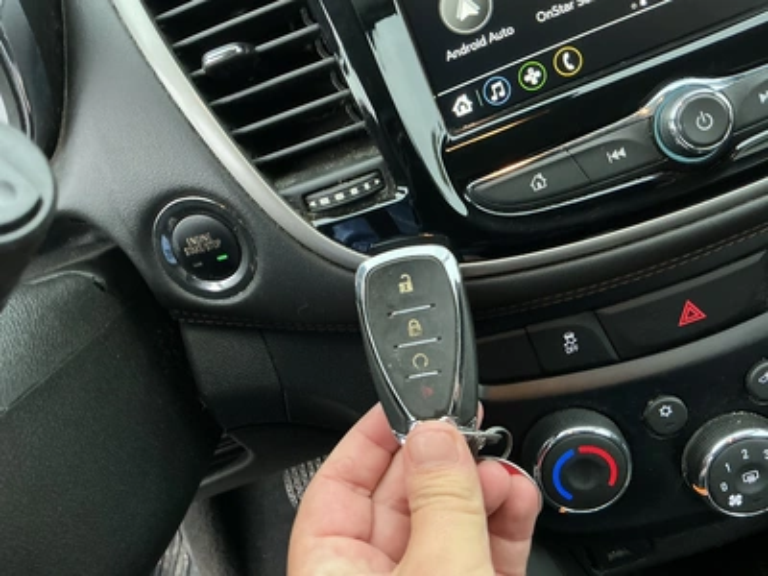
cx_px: 384
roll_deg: +27.7
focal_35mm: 28
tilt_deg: -37.9
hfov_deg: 63.4
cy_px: 288
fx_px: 621
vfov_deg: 49.7
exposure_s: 1/60
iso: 160
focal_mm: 3
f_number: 1.8
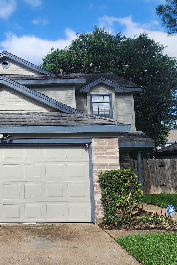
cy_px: 124
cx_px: 20
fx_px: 302
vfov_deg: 47.4
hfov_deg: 31.3
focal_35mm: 41
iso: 12
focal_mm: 6.4
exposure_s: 1/728
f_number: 1.8
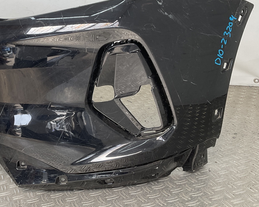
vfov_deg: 32.1
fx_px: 360
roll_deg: +5.6
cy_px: 96
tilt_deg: -16.4
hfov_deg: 38.1
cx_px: 53
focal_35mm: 47
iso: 16
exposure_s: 1/122
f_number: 1.8
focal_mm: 3
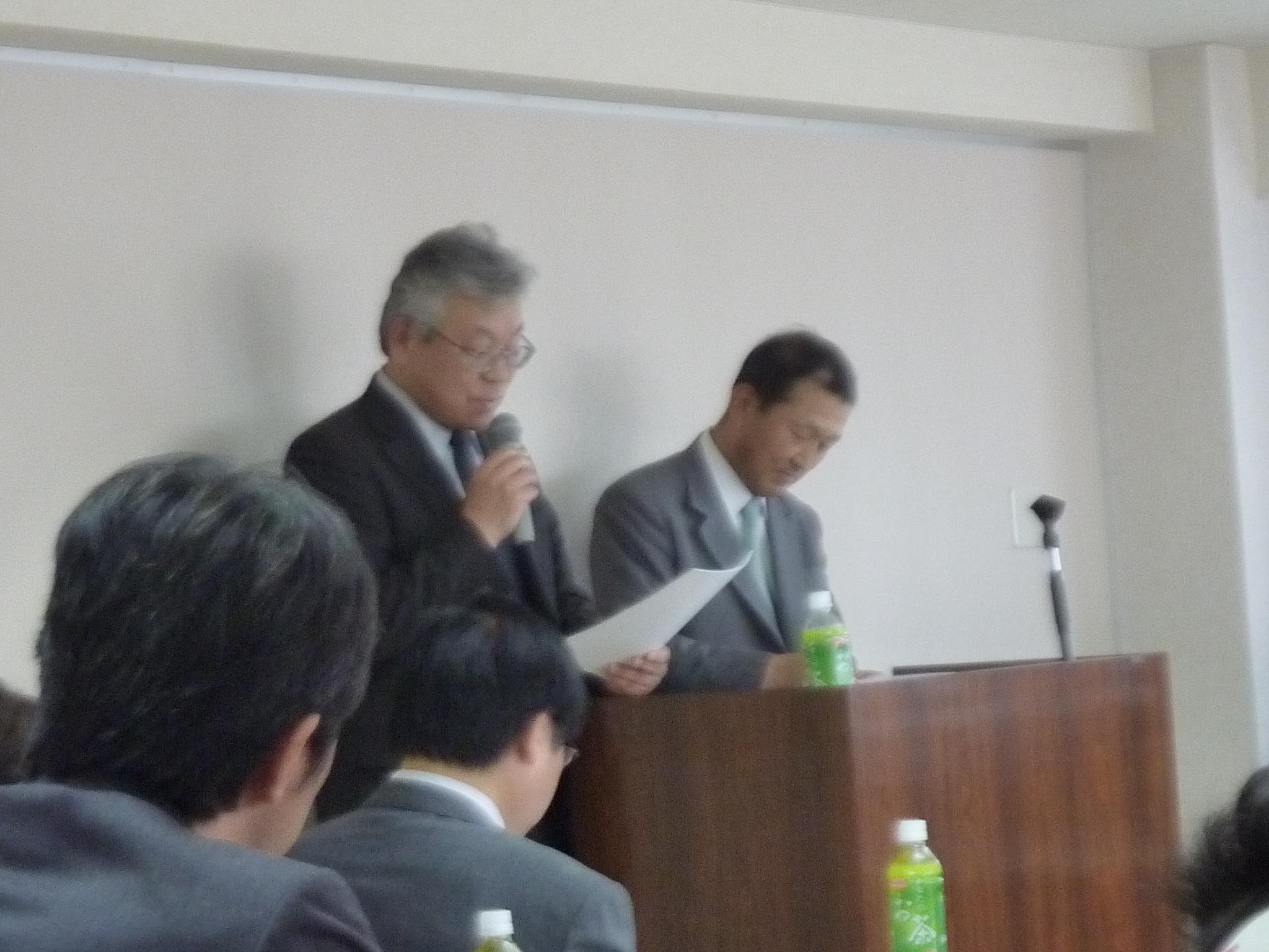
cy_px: 476
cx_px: 634
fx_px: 4436
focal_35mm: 121
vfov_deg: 12.2
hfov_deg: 16.3
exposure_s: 1/40
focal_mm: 11
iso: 400
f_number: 4.1
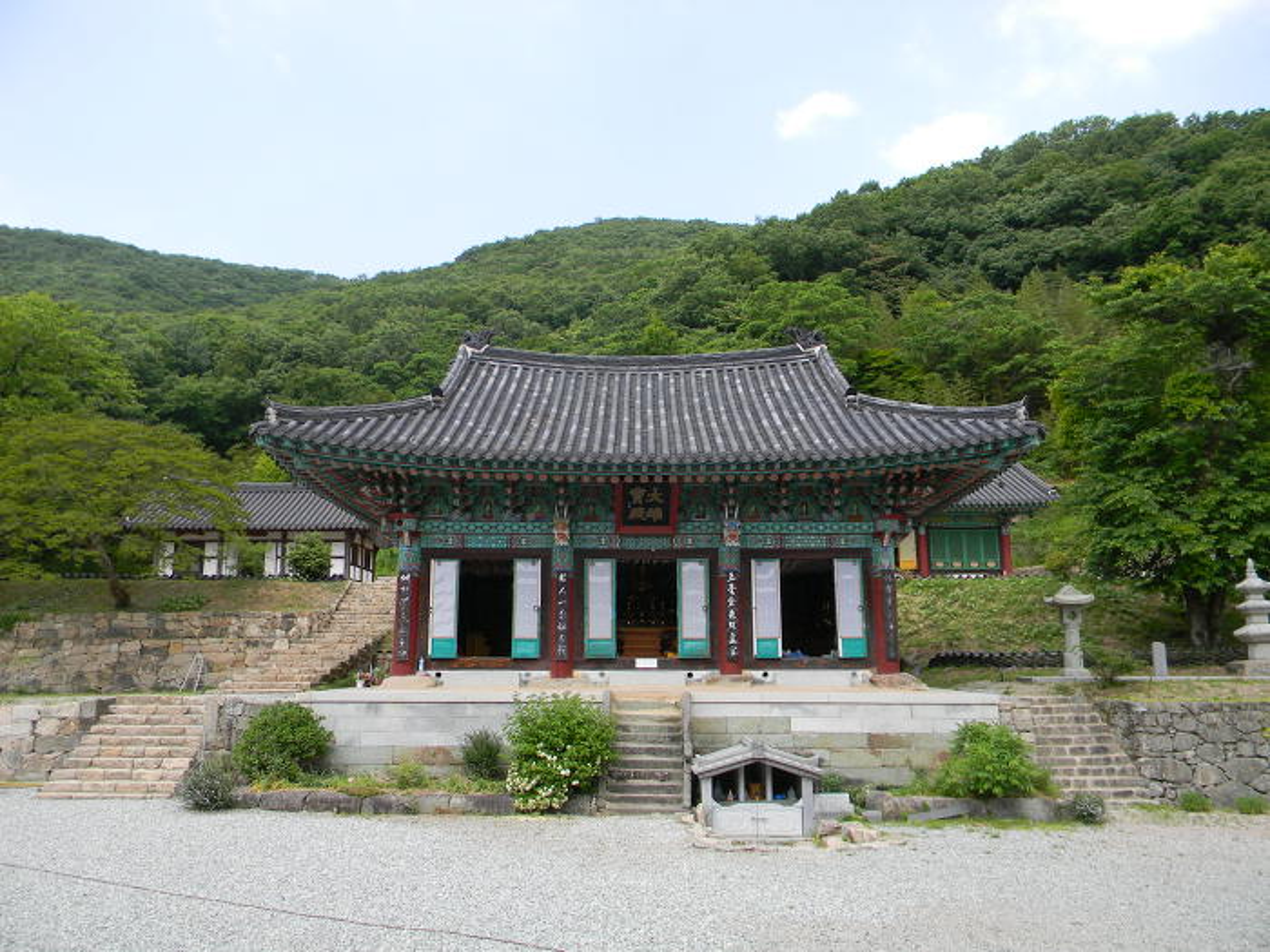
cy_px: 476
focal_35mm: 28
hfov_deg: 63.4
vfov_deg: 49.7
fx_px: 1027
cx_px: 635
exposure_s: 1/414
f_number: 3.5
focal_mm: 5
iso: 80
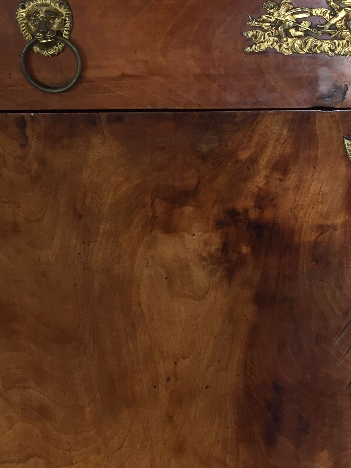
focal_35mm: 64
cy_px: 138
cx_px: 343
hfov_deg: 22.1
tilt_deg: -12.6
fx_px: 865
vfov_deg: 29.9
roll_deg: -0.2
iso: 40
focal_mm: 4.15
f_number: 2.2
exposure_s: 1/33
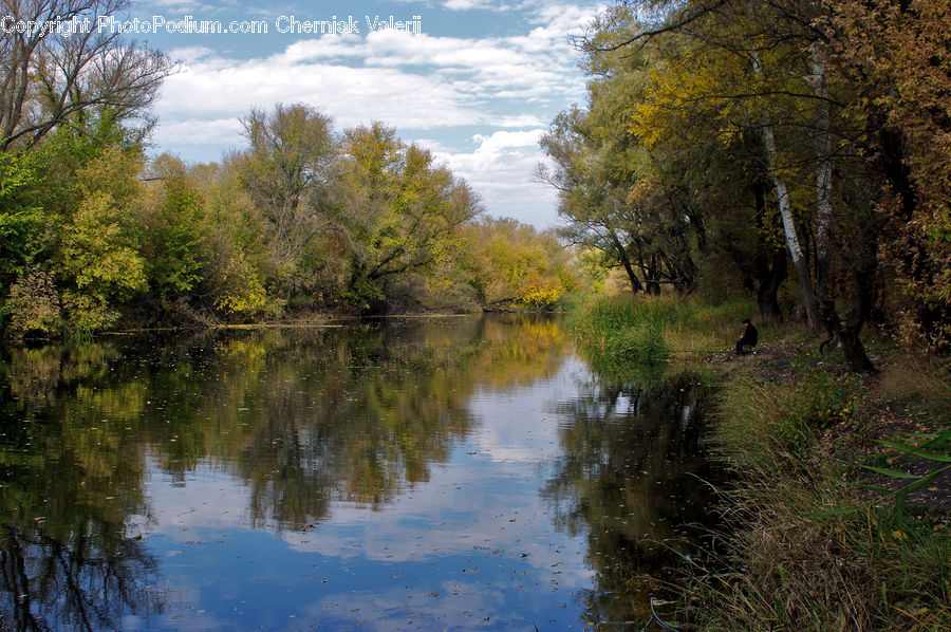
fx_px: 1108
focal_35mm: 42
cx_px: 476
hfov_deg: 46.4
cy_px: 316
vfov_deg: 31.8
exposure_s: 1/200
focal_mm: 28
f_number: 8
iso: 100
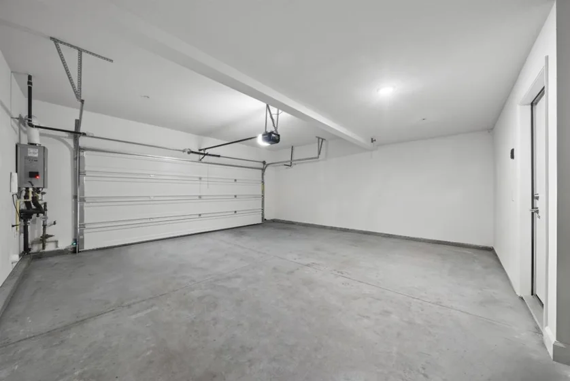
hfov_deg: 112.6
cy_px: 190
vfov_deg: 90.1
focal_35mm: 12
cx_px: 285
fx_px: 190
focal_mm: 12
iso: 250
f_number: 8
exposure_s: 8
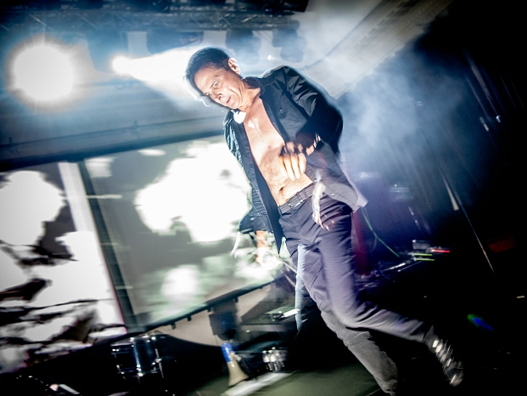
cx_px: 265
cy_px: 198
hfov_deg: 61.6
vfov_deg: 48.2
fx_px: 442
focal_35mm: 29
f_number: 2.8
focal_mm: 26
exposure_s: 1/8
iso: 4000
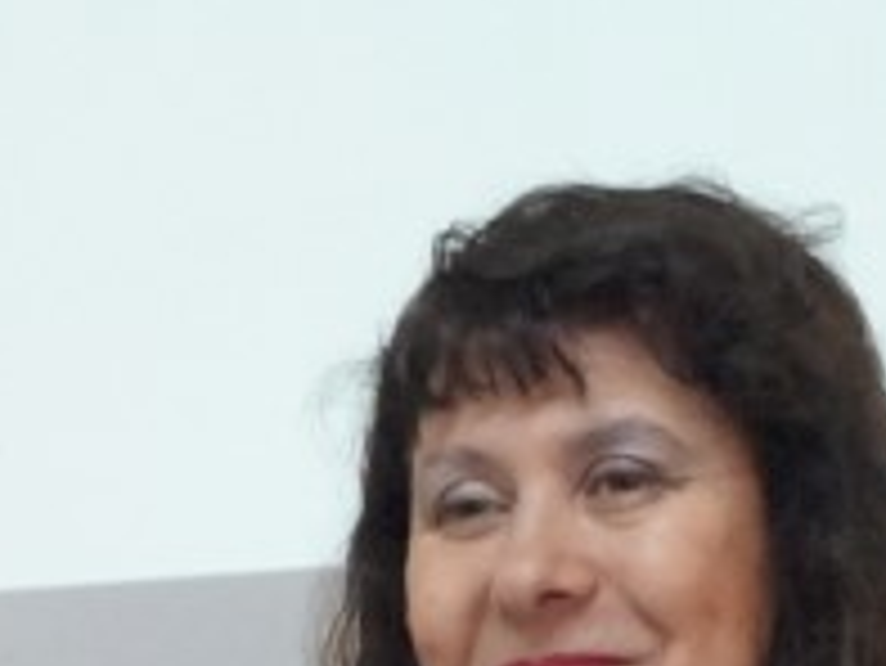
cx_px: -81
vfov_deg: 6.2
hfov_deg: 9.2
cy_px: 2178
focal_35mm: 214
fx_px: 5481
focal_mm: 18
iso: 1600
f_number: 4
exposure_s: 1/160
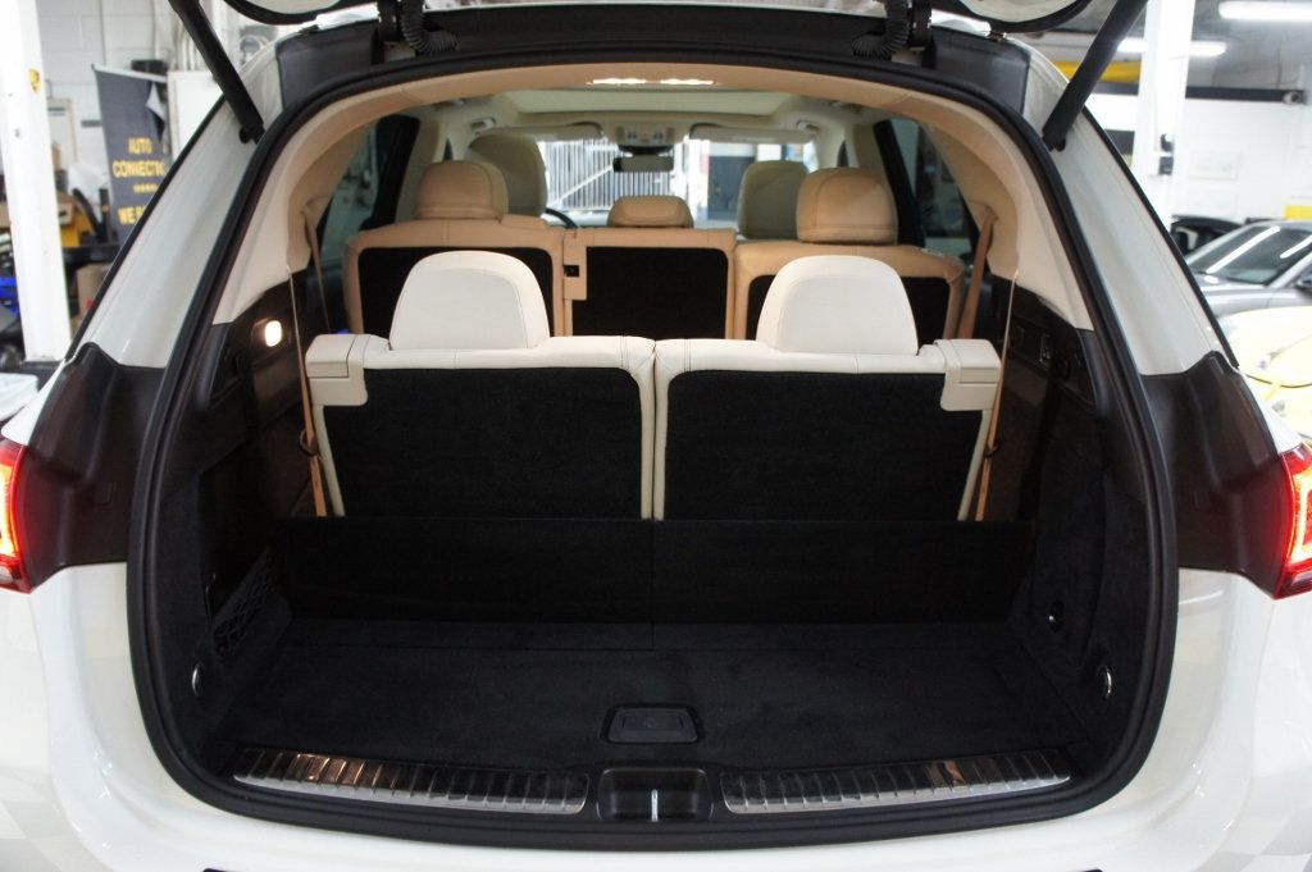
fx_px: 983
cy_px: 436
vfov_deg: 47.9
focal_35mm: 27
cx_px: 656
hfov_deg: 67.4
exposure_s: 1/30
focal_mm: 18
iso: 1000
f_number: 3.5
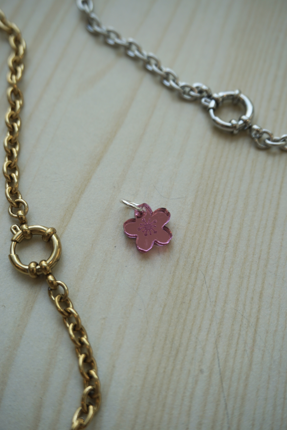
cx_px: 144
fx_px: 484
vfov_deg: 47.9
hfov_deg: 33.0
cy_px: 215
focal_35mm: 40
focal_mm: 27
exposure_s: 1/160
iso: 160
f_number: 4.5
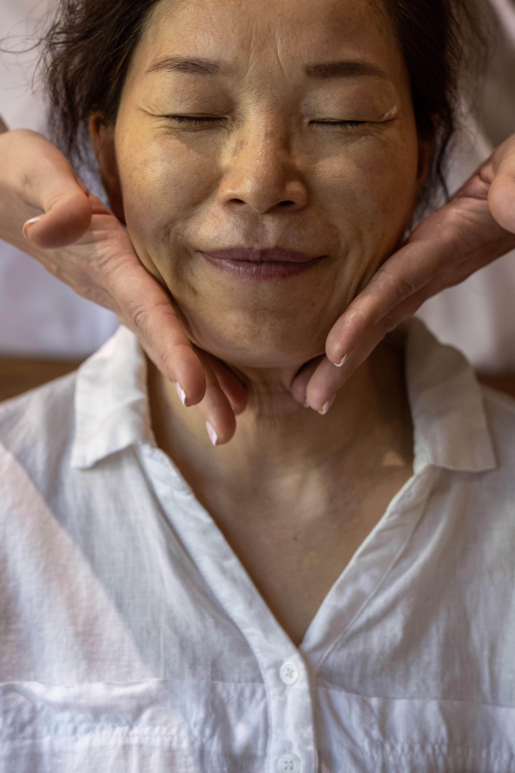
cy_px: 278
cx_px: 271
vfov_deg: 15.7
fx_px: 2790
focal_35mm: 130
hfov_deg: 10.5
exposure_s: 1/200
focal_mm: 84
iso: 1000
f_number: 2.8
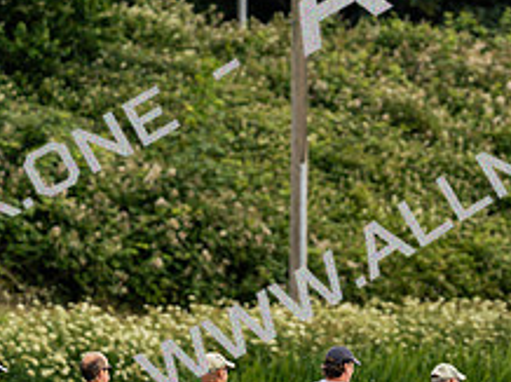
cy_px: 400
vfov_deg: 1.2
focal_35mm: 1253
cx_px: 424
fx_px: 18476
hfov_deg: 1.6
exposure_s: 1/2000
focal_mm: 489
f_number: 6.3
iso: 320
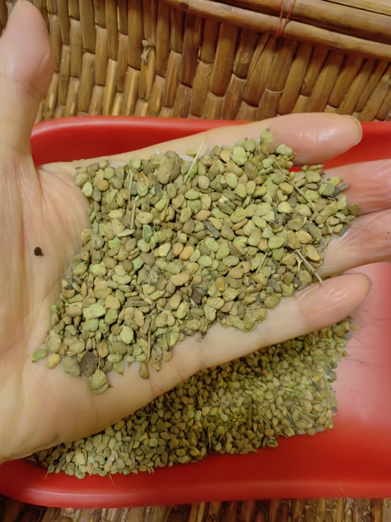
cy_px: 261
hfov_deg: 51.3
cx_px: 196
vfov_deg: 65.3
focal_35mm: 27
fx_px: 407
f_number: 2.2
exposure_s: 1/32.6
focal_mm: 1.76
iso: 800
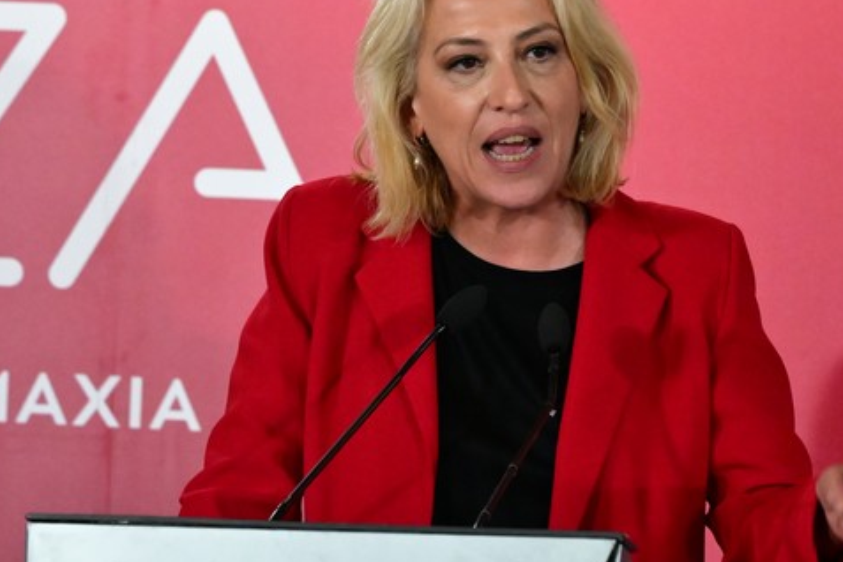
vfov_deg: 2.7
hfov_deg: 4.1
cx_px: 53
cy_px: 205
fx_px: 11778
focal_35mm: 503
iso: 8000
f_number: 4.5
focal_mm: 200
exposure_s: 1/250
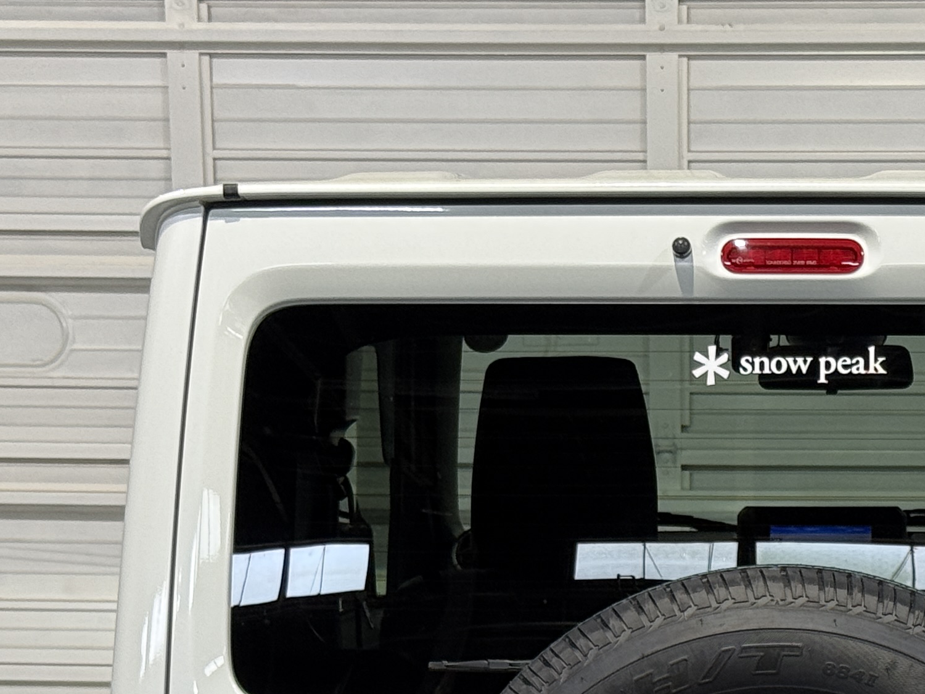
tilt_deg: -9.3
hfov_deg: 15.2
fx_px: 3447
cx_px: 785
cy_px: 893
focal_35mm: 129
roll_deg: -0.4
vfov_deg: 11.2
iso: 100
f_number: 1.78
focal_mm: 6.76
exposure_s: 1/60
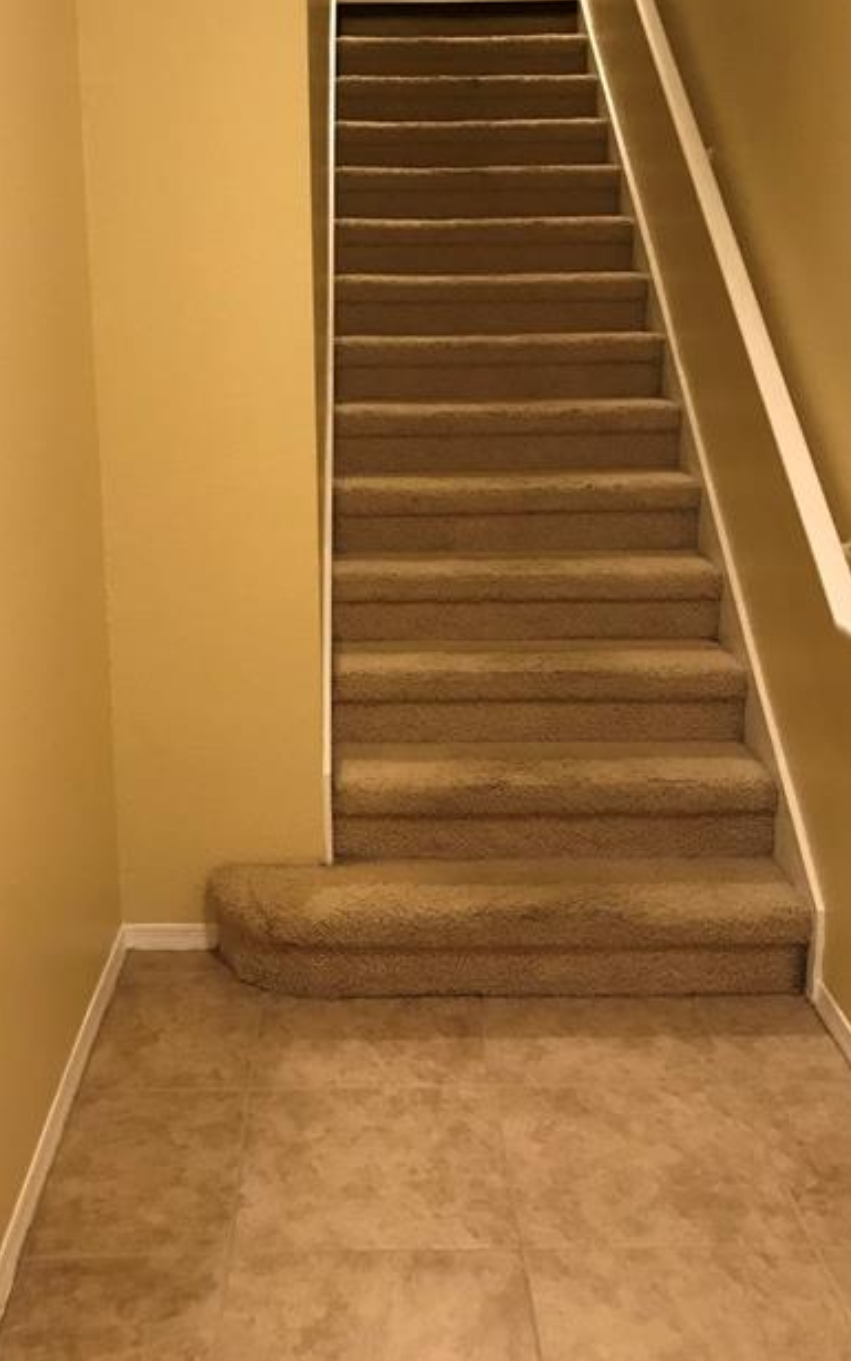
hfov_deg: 34.4
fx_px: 1373
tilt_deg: -11.6
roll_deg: +1.1
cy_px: 566
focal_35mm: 37
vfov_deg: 52.5
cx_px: 382
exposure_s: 1/15
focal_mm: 3.99
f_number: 1.8
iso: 64
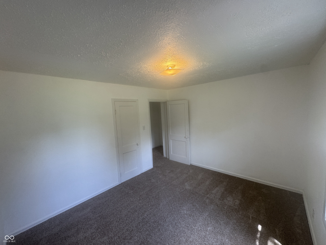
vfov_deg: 85.7
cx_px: 163
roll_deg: +3.8
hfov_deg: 102.1
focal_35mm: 14
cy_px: 122
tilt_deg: -5.3
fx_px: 132
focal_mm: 2.22
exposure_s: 1/120
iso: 80
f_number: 2.2
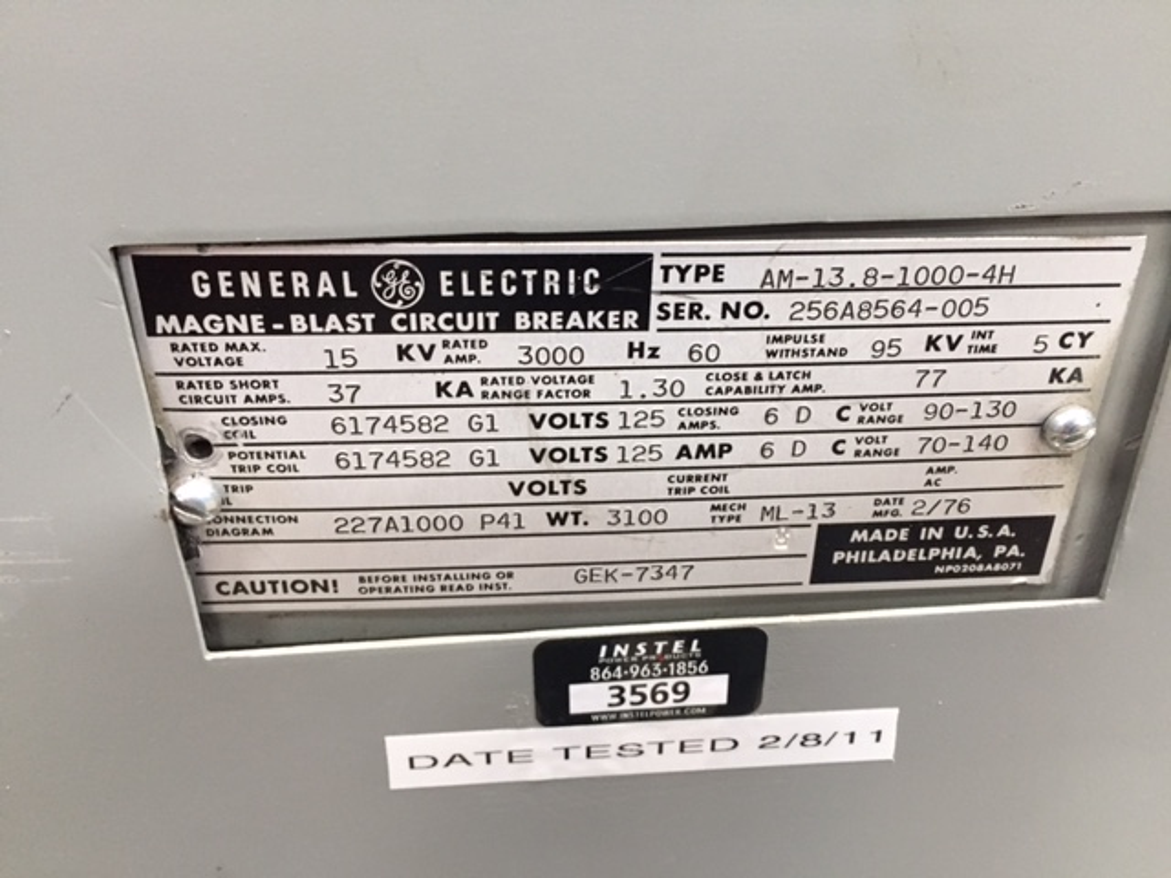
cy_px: 439
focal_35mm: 29
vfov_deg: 48.2
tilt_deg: -30.2
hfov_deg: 61.7
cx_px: 586
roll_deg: -3.2
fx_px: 981
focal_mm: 4.15
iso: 160
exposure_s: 1/30
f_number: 2.2
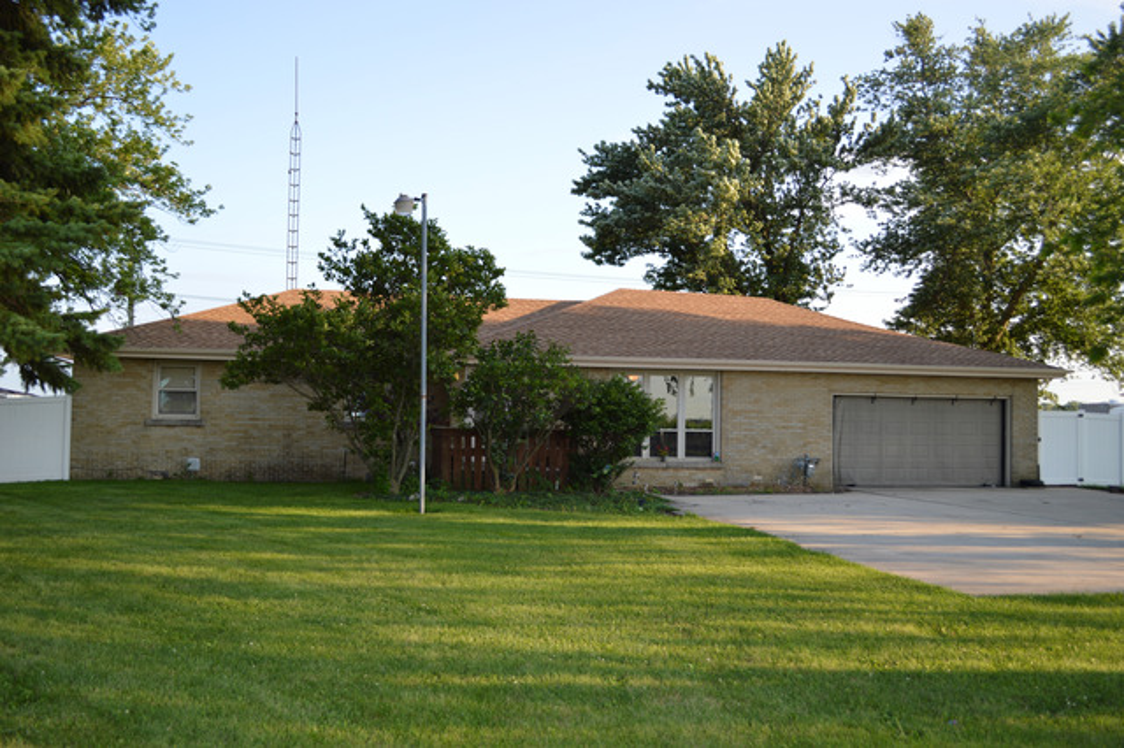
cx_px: 562
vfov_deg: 39.9
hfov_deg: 57.2
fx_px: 1030
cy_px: 374
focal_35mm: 33
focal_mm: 22
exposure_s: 1/200
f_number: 4
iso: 100
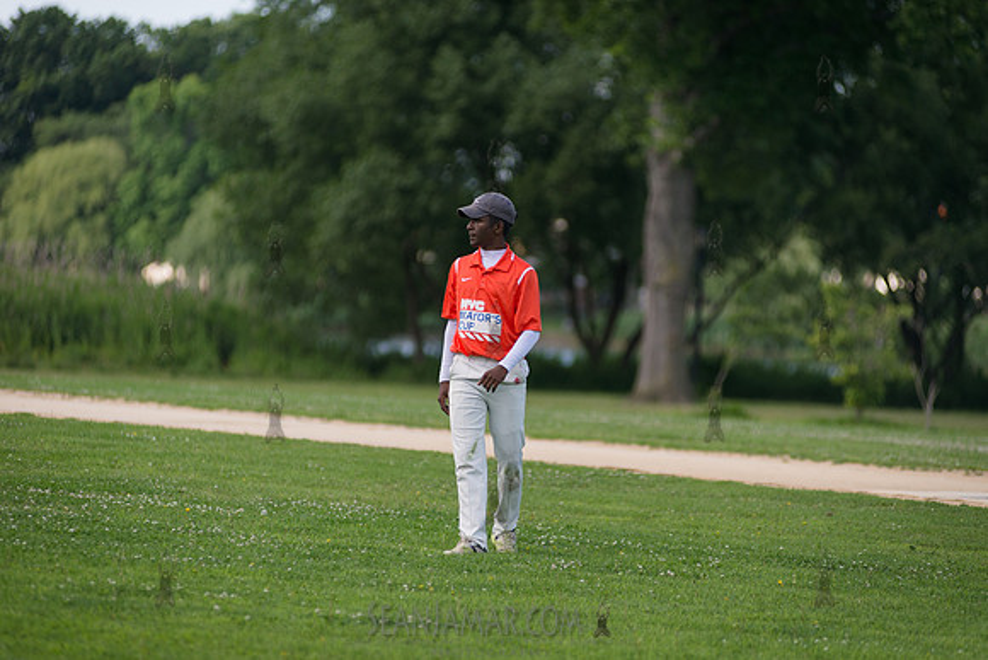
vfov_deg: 6.9
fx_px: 5490
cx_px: 494
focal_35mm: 200
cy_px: 330
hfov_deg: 10.3
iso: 200
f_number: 2.8
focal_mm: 200
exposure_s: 1/2000
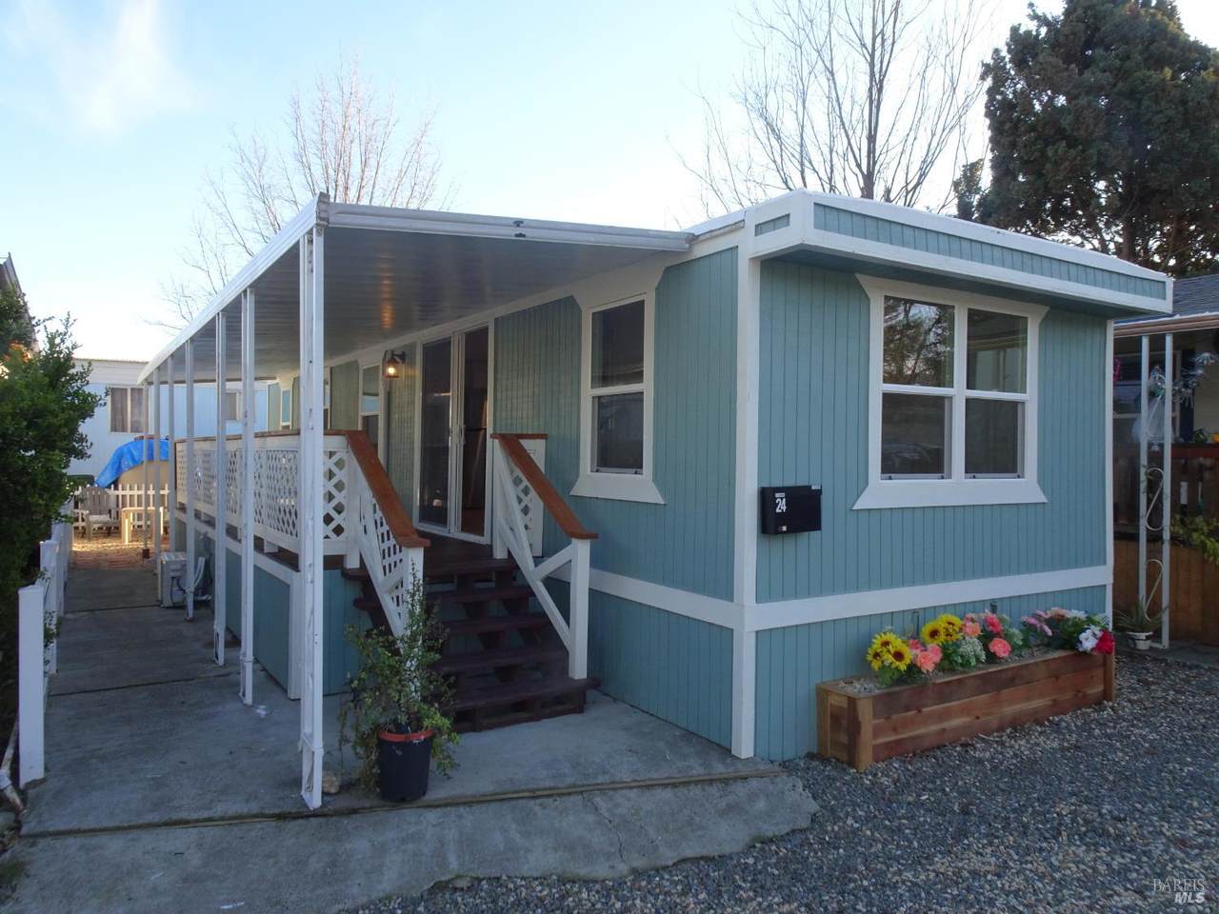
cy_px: 457
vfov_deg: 56.8
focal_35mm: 24
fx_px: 845
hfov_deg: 71.6
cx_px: 610
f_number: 3.5
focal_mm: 4.1
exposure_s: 1/80
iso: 80
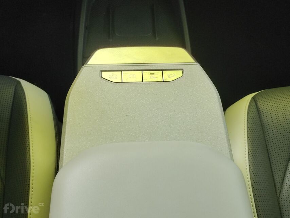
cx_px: 145
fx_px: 453
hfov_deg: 35.5
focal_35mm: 54
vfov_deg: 27.0
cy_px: 109
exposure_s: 1/100
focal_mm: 5.52
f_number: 1.9
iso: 800
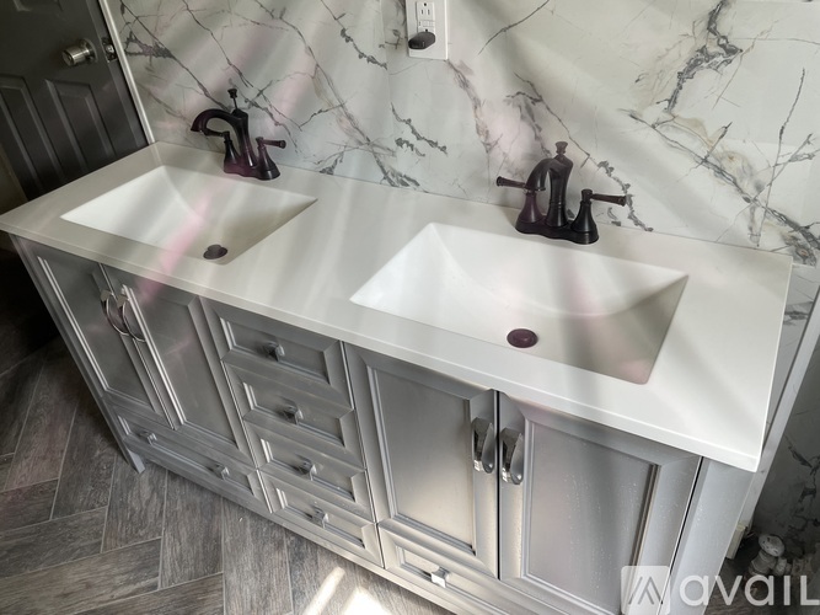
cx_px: 410
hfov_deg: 67.3
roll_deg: +5.7
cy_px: 308
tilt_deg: -36.2
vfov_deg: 53.0
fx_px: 616
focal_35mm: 26
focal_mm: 4.2
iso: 64
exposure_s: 1/121
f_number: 1.6
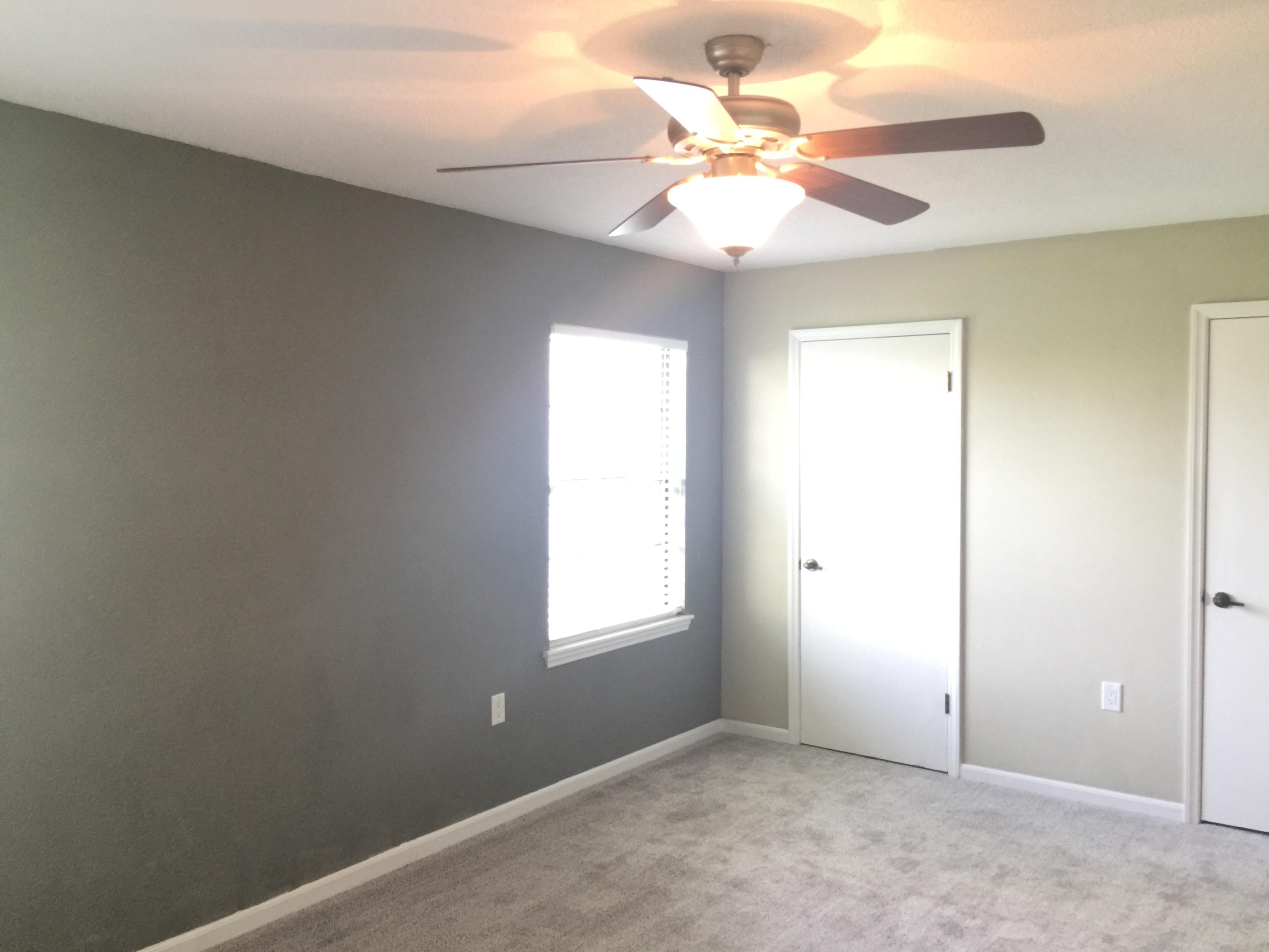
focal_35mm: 29
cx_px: 634
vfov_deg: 48.2
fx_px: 1063
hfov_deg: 61.7
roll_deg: -1.7
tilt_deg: +0.1
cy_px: 476
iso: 80
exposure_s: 1/15
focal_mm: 4.15
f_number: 2.2
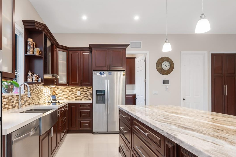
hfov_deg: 79.9
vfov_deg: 59.0
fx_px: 138
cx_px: 90
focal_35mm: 21
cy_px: 92
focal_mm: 14
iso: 200
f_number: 5.6
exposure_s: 1/6
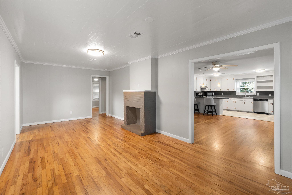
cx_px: 146
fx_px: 122
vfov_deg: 77.3
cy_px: 98
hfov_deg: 100.4
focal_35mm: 15
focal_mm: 10
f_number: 9
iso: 500
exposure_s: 1/4
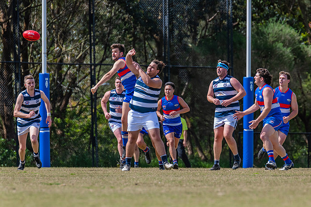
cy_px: 104
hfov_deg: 4.4
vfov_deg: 3.0
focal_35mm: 466
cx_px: 171
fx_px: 4028
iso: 800
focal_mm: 420
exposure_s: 1/2000
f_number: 7.1
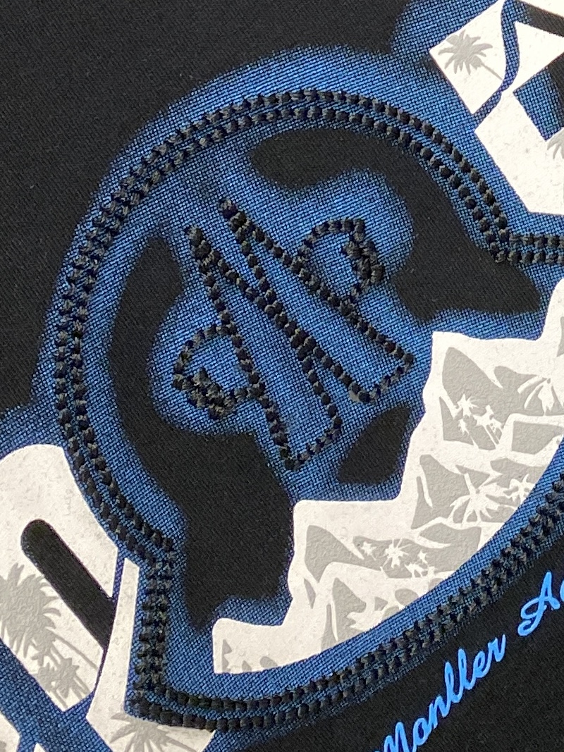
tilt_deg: -10.0
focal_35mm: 26
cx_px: 282
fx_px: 565
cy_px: 376
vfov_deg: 67.3
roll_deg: +28.9
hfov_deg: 53.1
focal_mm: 4.25
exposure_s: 1/121
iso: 100
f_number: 1.8
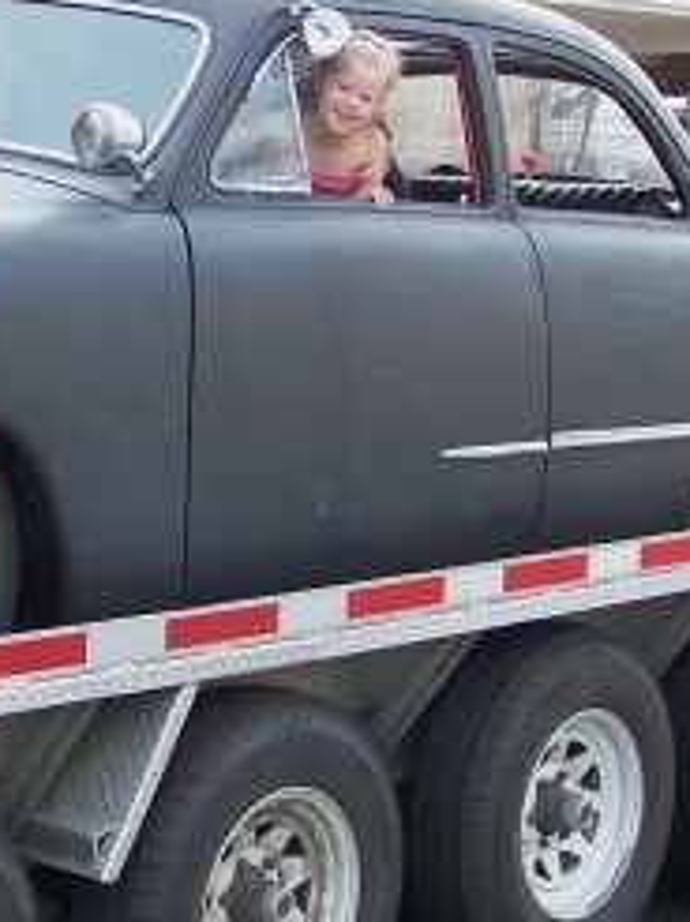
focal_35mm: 99
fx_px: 2636
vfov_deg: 19.8
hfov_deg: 14.8
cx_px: 131
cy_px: 322
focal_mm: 6.3
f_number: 2.8
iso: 80
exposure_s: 1/180
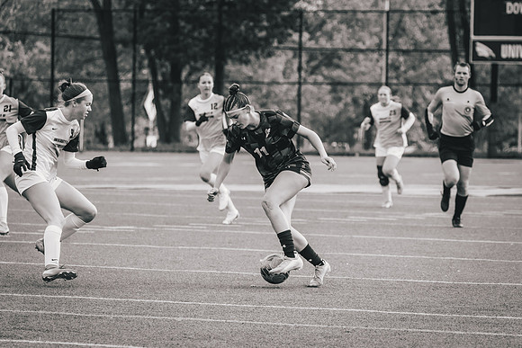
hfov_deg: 7.8
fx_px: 3826
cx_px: 316
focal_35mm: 264
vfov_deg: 5.2
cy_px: 174
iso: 800
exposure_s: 1/800
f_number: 6.3
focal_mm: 218
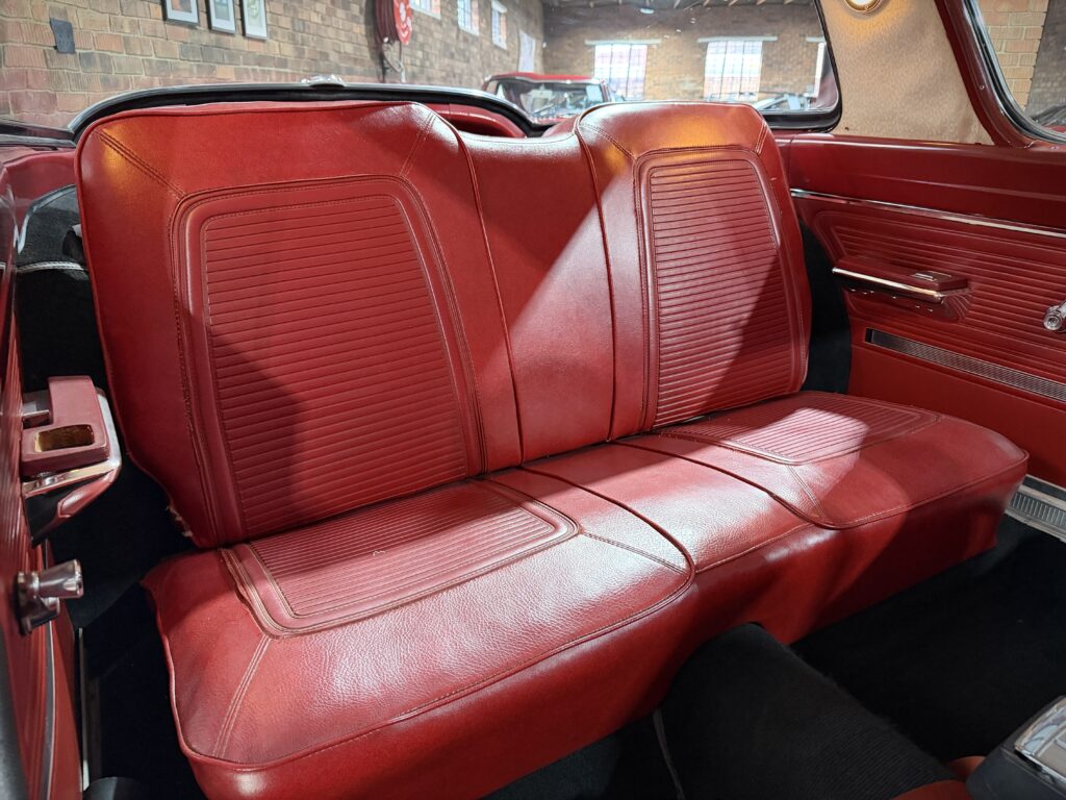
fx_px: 739
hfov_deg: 71.6
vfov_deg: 56.8
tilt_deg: -21.3
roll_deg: -0.7
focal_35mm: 24
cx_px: 533
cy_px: 400
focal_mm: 6.76
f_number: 1.78
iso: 800
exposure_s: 1/33
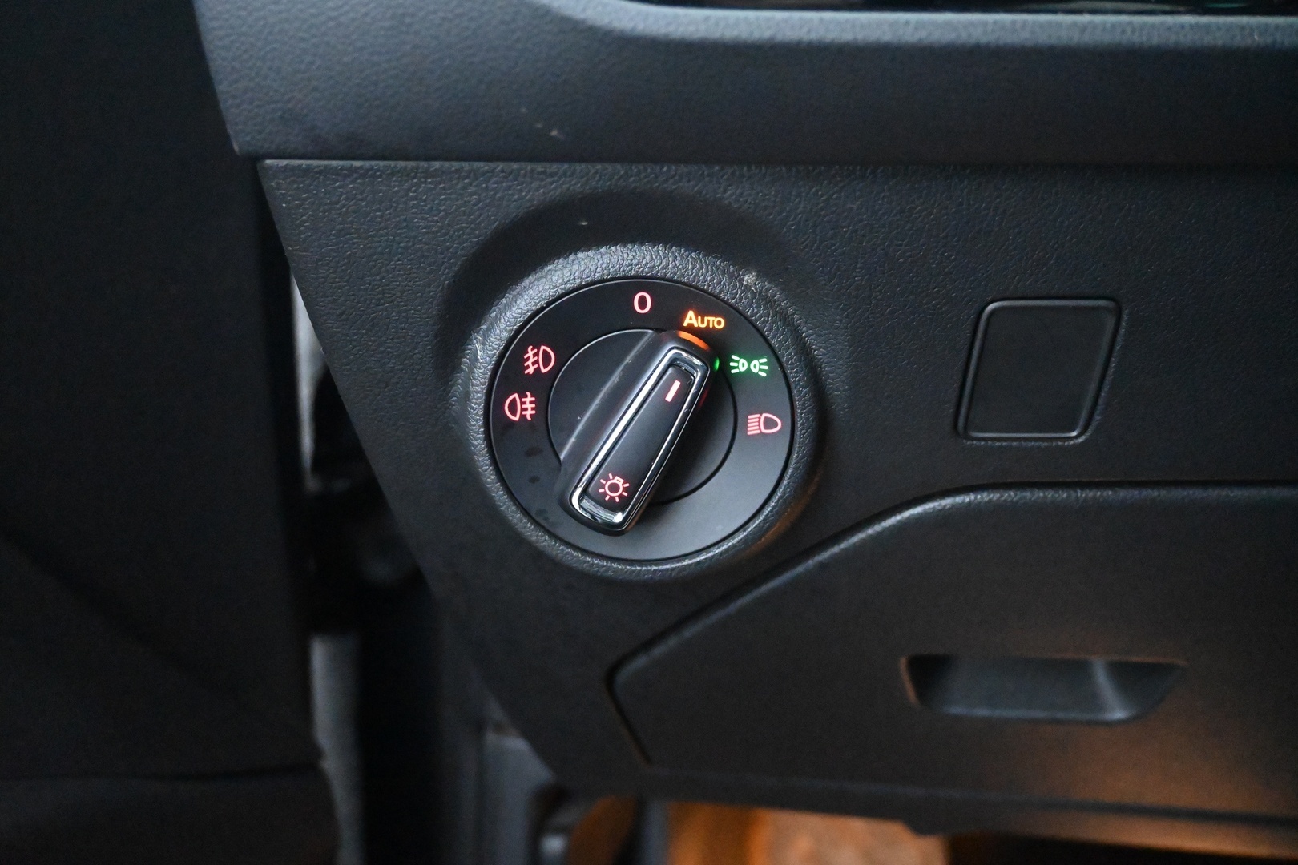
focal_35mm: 34
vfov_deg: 38.4
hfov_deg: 55.1
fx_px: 1244
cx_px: 649
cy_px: 432
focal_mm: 23
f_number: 4.2
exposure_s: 1/40
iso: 14400
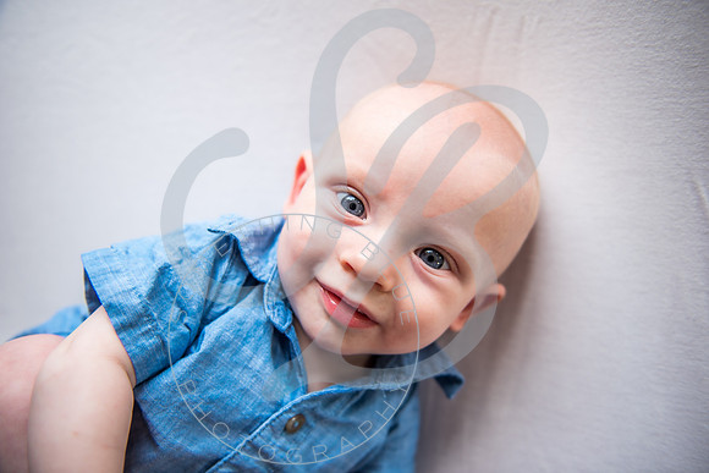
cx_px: 354
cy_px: 236
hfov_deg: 63.6
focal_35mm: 29
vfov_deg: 45.0
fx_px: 571
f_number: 2.8
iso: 100
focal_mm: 29
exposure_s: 1/125
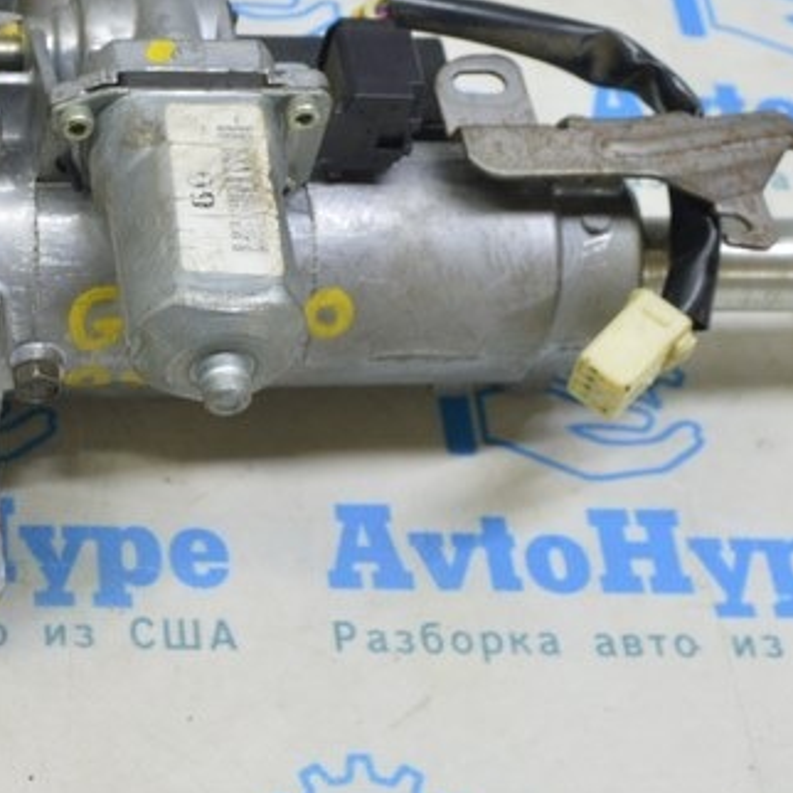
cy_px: 282
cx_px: -145
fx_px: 1892
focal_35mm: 73
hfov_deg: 22.0
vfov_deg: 23.6
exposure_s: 1/20
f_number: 5.6
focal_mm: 18
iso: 400
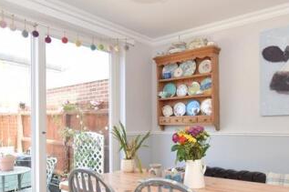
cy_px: 125
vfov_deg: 41.8
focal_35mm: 31
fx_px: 249
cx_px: 149
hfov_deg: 60.3
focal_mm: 10
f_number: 6.3
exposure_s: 1/60
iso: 400
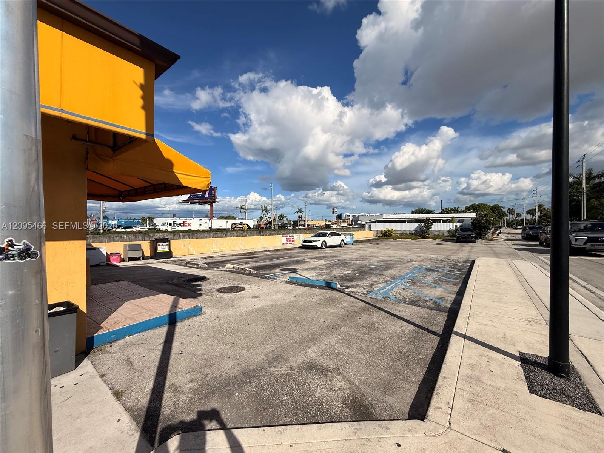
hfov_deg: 102.1
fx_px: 244
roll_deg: +0.2
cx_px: 302
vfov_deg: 85.7
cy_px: 226
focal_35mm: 14
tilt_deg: +0.7
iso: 50
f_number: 2.2
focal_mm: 2.22
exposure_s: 1/5155
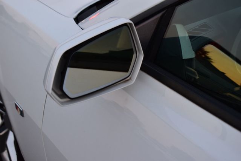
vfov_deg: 22.6
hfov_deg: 33.4
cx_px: 120
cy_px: 80
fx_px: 401
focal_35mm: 60
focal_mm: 40
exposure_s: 1/15
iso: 400
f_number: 6.3
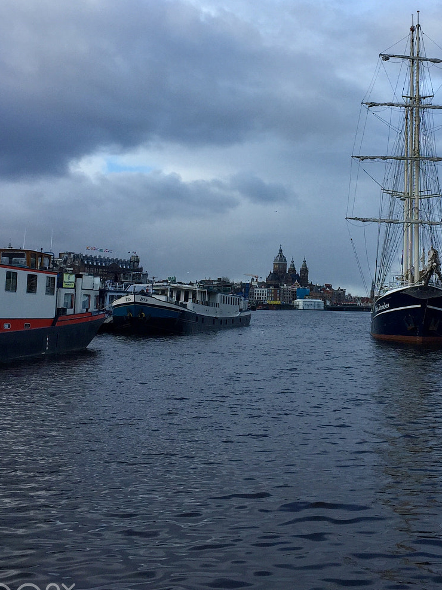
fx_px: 800
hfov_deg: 30.7
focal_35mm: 47
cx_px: 286
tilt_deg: +7.2
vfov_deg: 40.0
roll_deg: -1.6
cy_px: 197
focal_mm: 4.15
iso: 32
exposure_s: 1/1041
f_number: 2.2
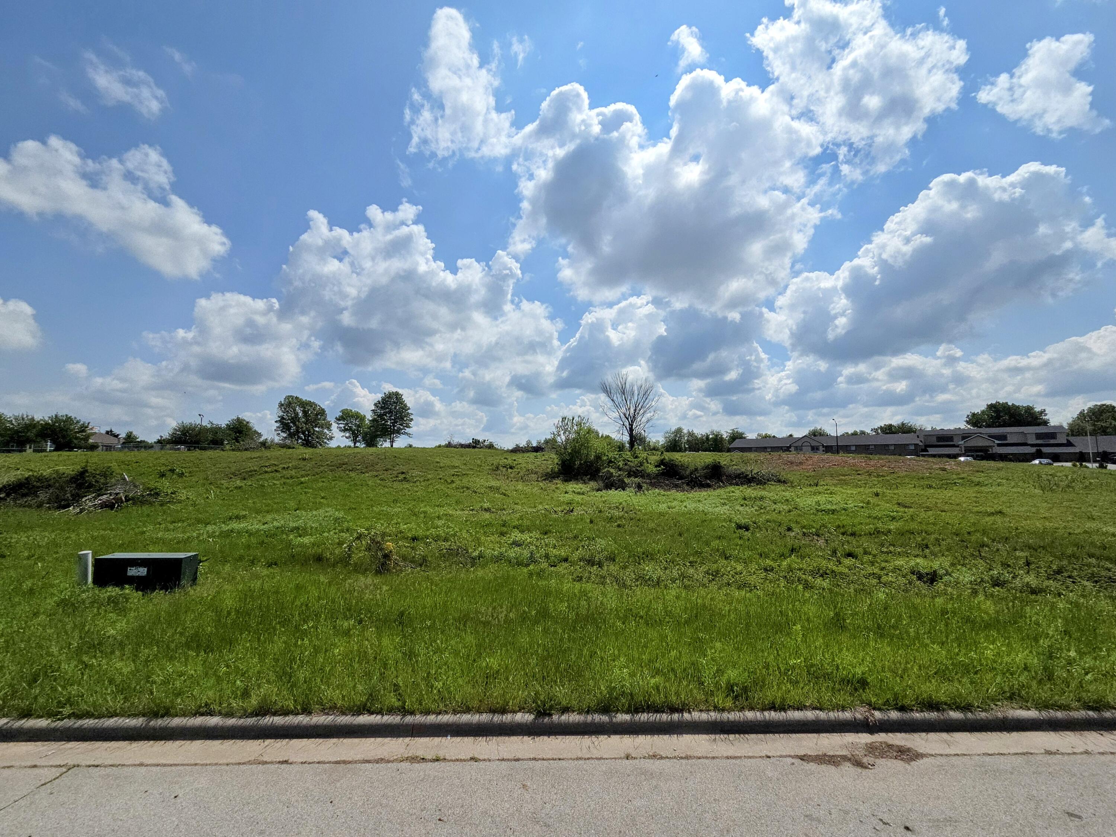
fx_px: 419
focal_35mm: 13
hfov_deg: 106.2
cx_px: 558
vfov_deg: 89.9
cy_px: 418
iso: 50
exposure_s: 1/5386
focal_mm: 2.2
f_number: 2.2
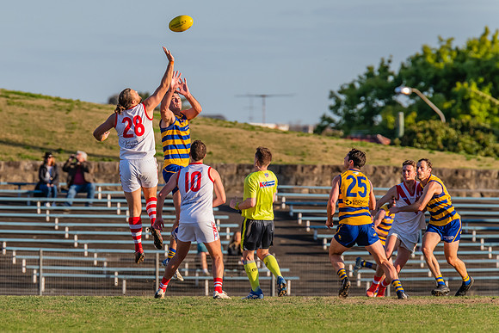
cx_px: 181
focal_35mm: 537
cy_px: 181
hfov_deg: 3.8
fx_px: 7443
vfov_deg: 2.6
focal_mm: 420
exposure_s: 1/1600
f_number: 7.1
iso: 800
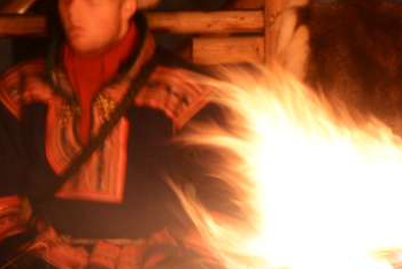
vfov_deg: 4.2
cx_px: 224
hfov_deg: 6.2
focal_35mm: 331
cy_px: 253
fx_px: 3699
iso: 250
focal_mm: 116
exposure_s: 1
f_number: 5.6
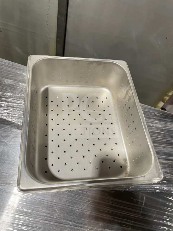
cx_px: 86
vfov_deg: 67.3
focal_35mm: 26
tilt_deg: -50.8
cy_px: 116
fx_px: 173
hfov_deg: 53.1
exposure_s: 1/65
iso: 125
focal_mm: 4.2
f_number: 1.6
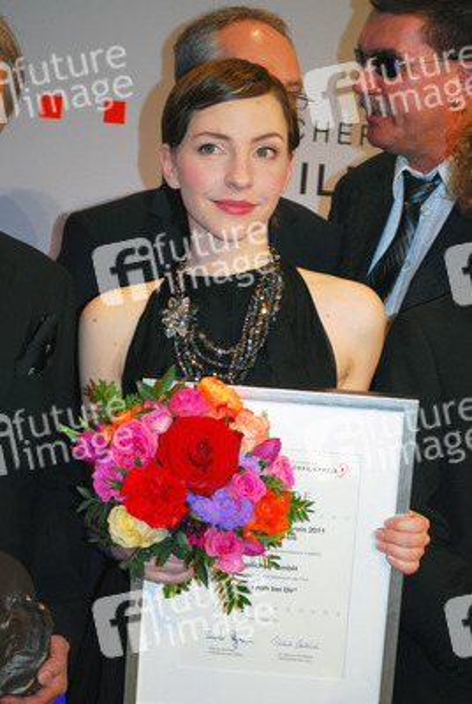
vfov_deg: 26.0
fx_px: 1529
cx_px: 236
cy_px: 352
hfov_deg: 17.6
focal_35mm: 78
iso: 400
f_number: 5.6
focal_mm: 52
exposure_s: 1/80
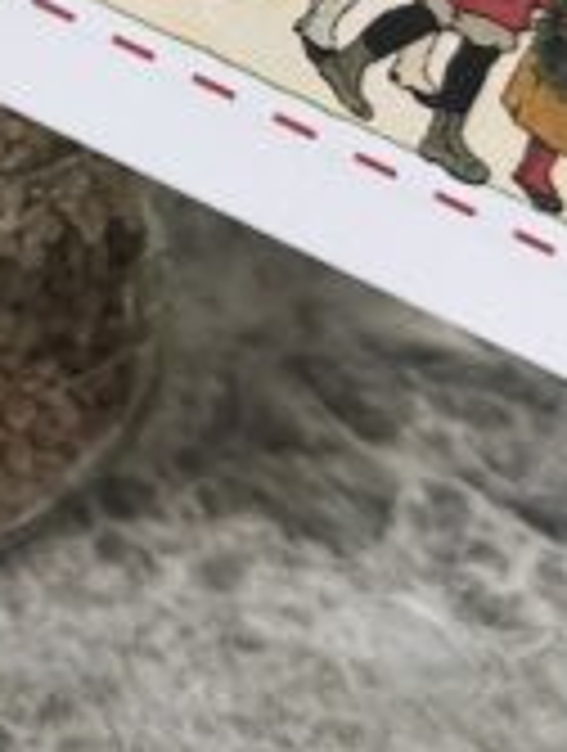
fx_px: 1871
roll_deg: +1.2
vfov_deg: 21.2
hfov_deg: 15.9
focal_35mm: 86
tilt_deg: -18.2
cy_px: -131
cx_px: -270
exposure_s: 1/60
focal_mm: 6.86
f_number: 1.78
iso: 125
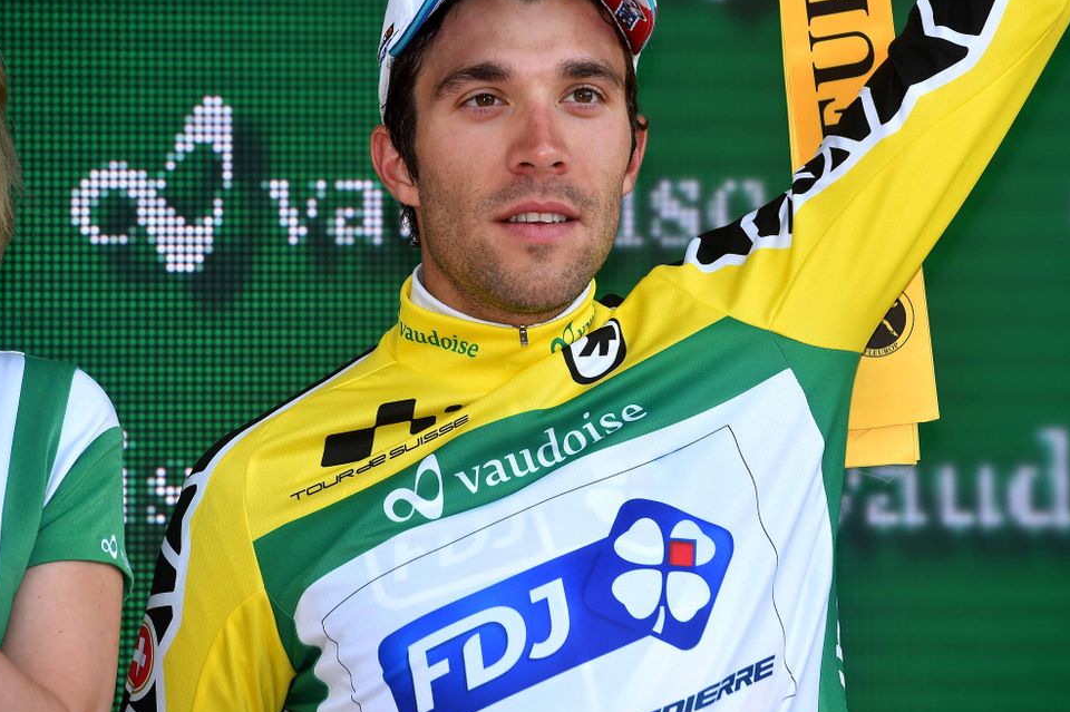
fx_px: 7426
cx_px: 564
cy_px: 352
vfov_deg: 5.5
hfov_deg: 8.2
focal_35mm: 250
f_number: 5.6
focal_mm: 200
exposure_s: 1/640
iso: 320
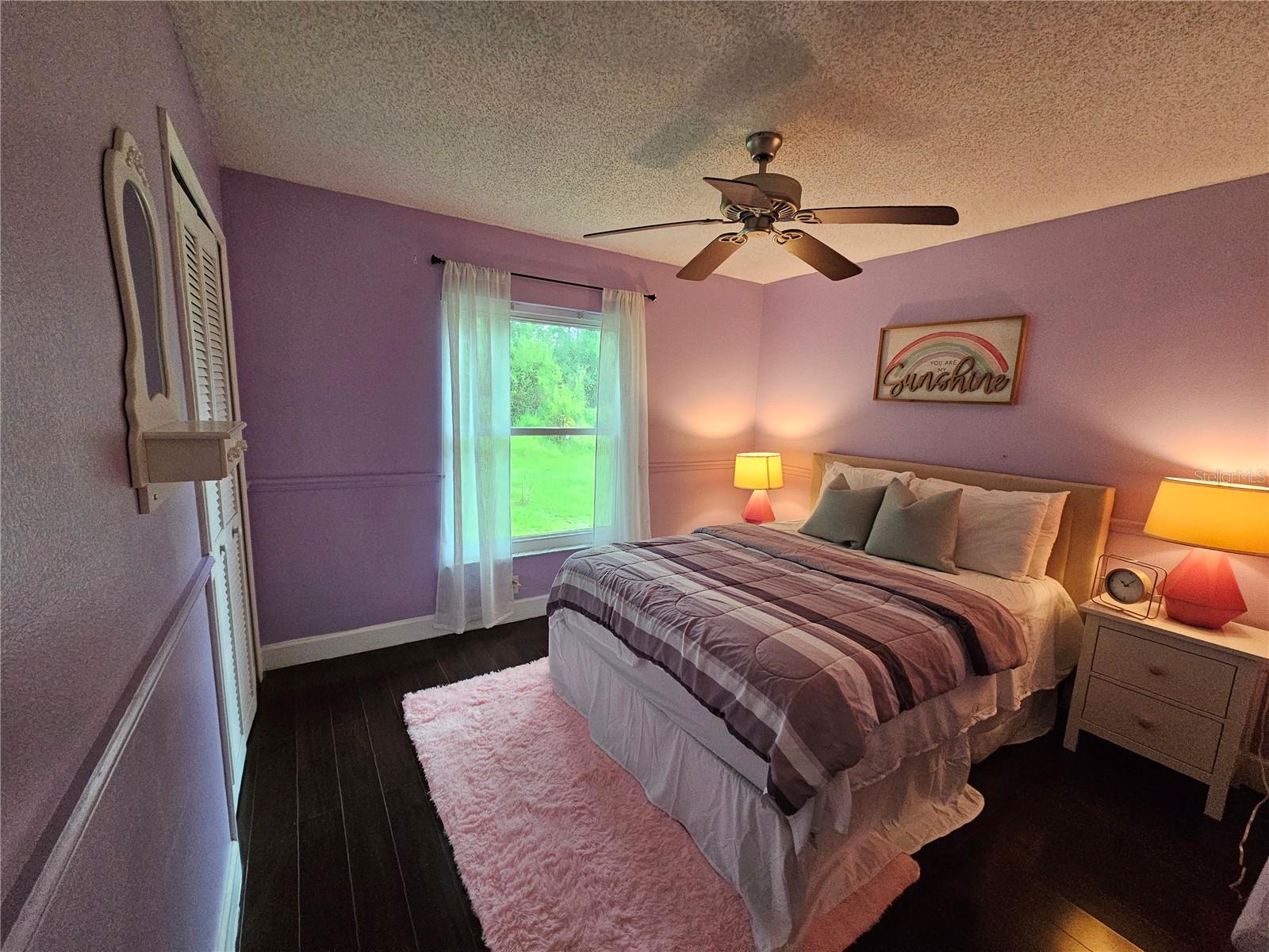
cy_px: 476
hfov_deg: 106.2
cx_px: 634
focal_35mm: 13
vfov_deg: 89.9
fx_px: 477
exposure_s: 1/100
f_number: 2.2
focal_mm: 2.2
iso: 640
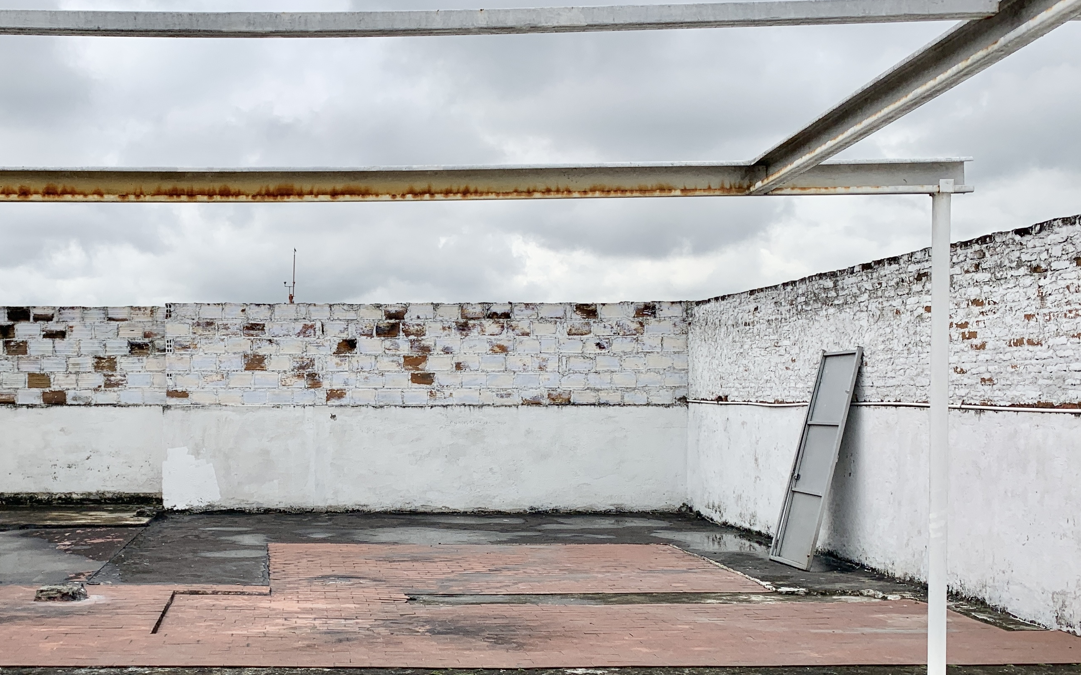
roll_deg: +0.2
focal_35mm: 43
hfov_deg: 45.0
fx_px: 1267
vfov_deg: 29.7
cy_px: 437
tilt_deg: -2.2
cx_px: 305
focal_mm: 4.25
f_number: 1.8
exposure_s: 1/3289
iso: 25
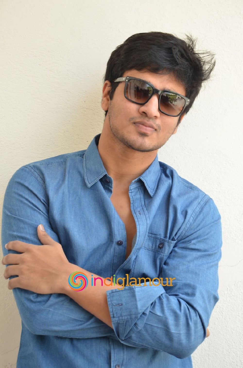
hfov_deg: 14.6
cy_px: 184
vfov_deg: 22.0
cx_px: 122
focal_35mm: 93
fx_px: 946
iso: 500
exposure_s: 1/125
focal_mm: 62
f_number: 5.6
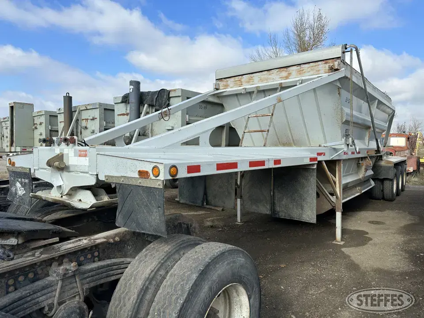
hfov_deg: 71.6
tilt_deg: -4.2
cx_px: 212
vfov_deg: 56.8
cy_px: 159
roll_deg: +0.9
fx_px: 294
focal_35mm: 24
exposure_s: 1/3472
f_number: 1.78
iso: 80
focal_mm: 6.86
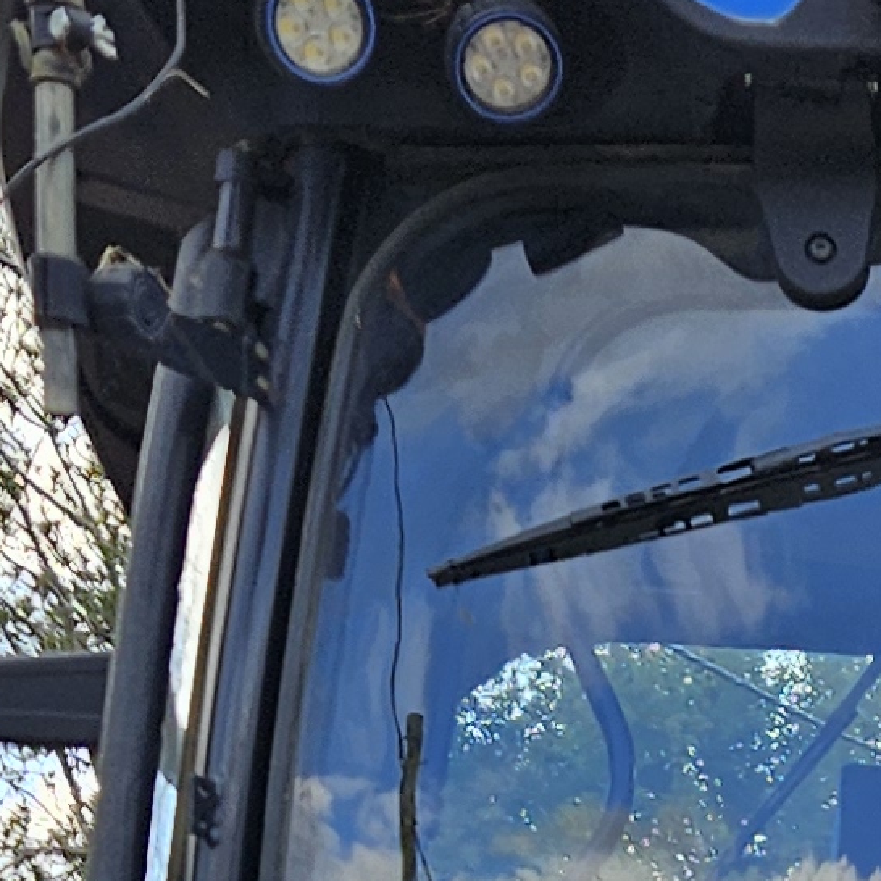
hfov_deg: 11.3
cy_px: 1848
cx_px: 1273
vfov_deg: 10.6
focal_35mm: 149
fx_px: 4290
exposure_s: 1/309
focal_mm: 5.4
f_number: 1.8
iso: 25
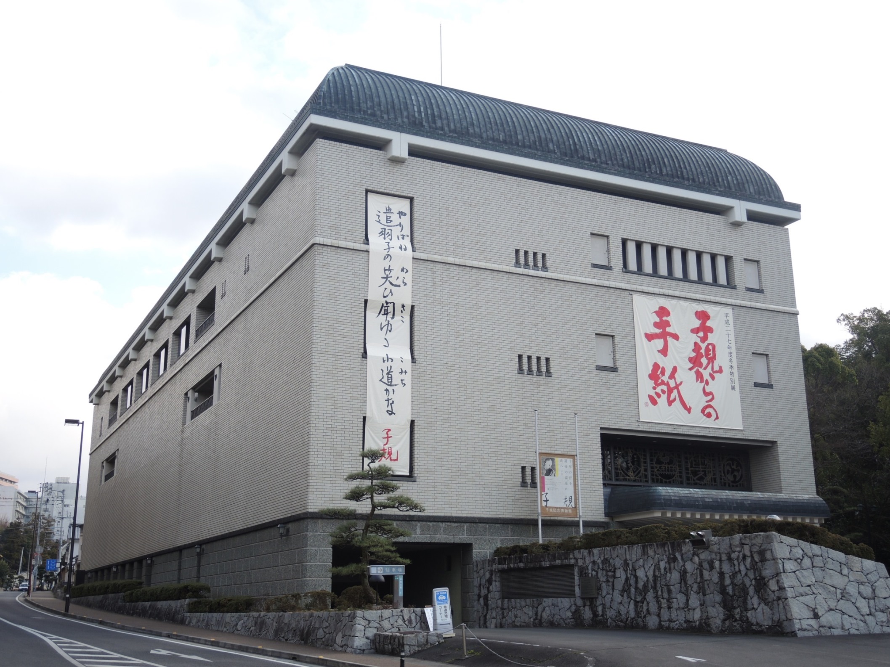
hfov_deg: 49.0
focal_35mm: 38
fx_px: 977
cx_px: 445
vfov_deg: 37.7
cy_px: 334
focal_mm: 8.2
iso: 80
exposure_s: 1/640
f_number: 2.2
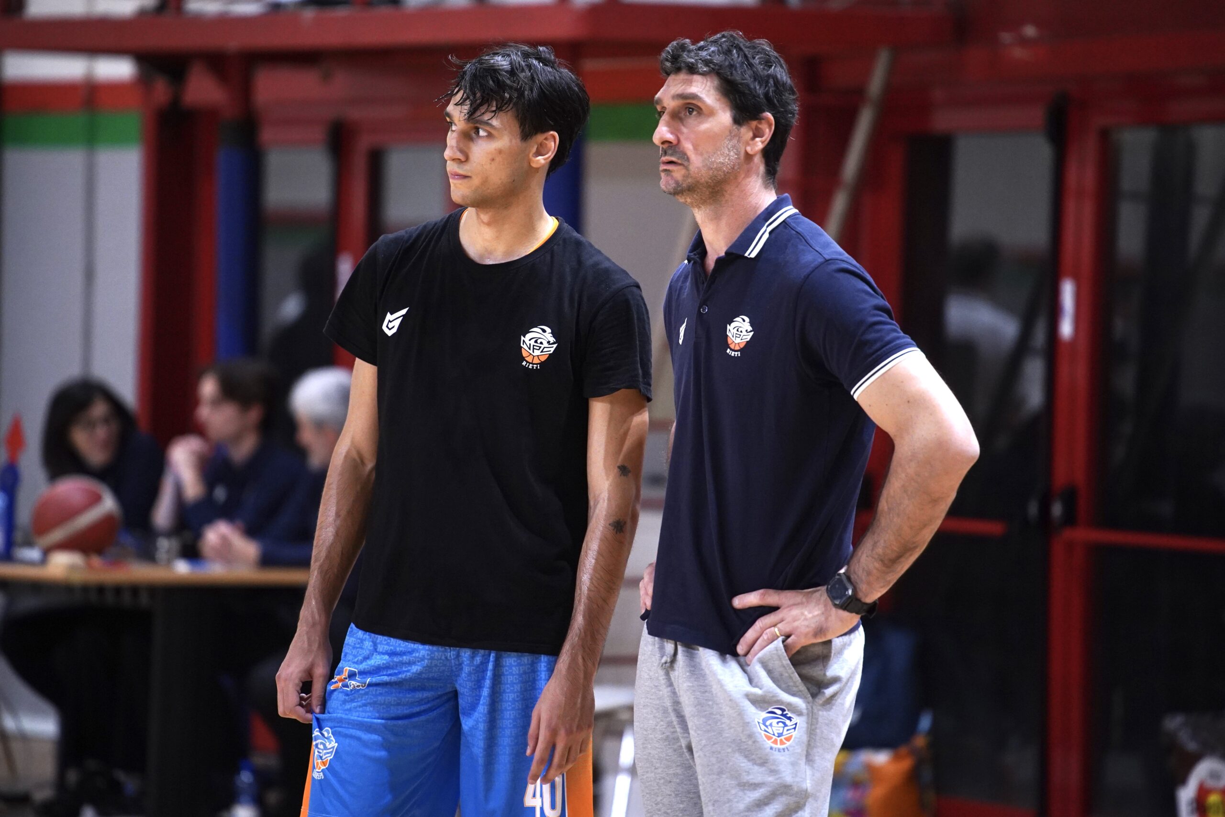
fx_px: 6125
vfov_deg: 7.6
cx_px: 612
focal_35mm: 180
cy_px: 408
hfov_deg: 11.4
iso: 3200
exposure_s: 1/640
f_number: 2.8
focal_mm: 180
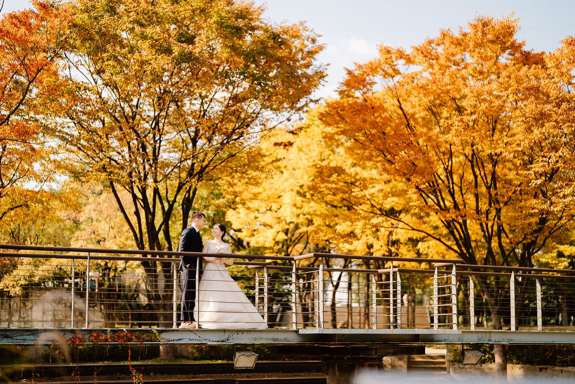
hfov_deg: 39.6
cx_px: 288
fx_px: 799
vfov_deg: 27.0
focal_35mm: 50
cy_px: 192
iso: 100
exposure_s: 1/3200
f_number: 1.2
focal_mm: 50
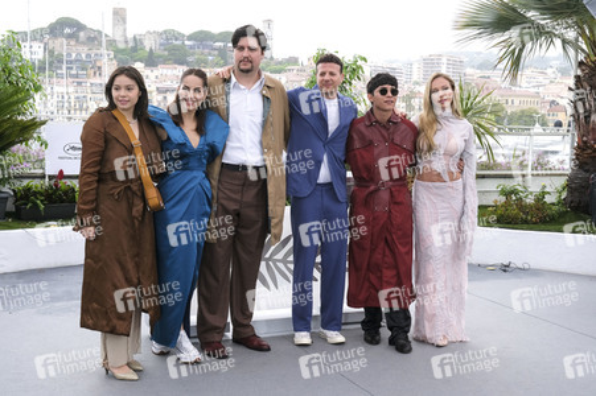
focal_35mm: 49
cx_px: 298
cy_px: 198
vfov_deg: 27.5
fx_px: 811
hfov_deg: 40.4
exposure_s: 1/200
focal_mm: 32.5
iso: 400
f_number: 6.4
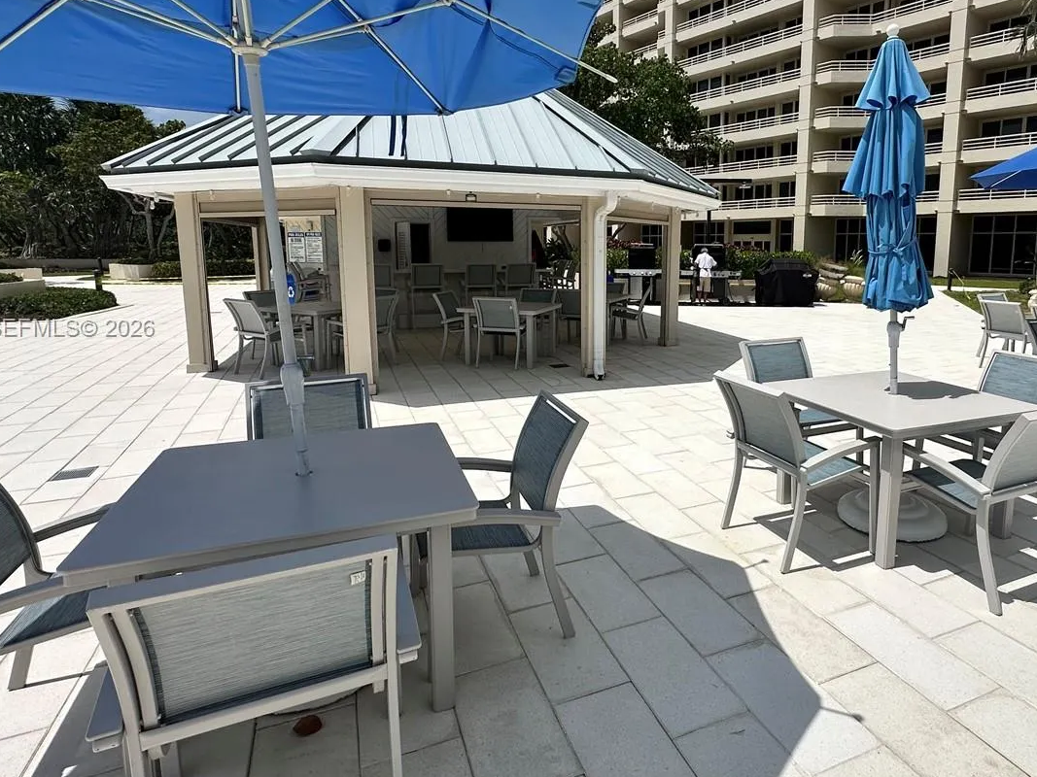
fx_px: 629
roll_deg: -0.6
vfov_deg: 63.1
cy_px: 329
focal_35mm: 21
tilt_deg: -6.7
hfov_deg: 78.0
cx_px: 629
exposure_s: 1/5556
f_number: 2.2
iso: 50
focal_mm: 2.22
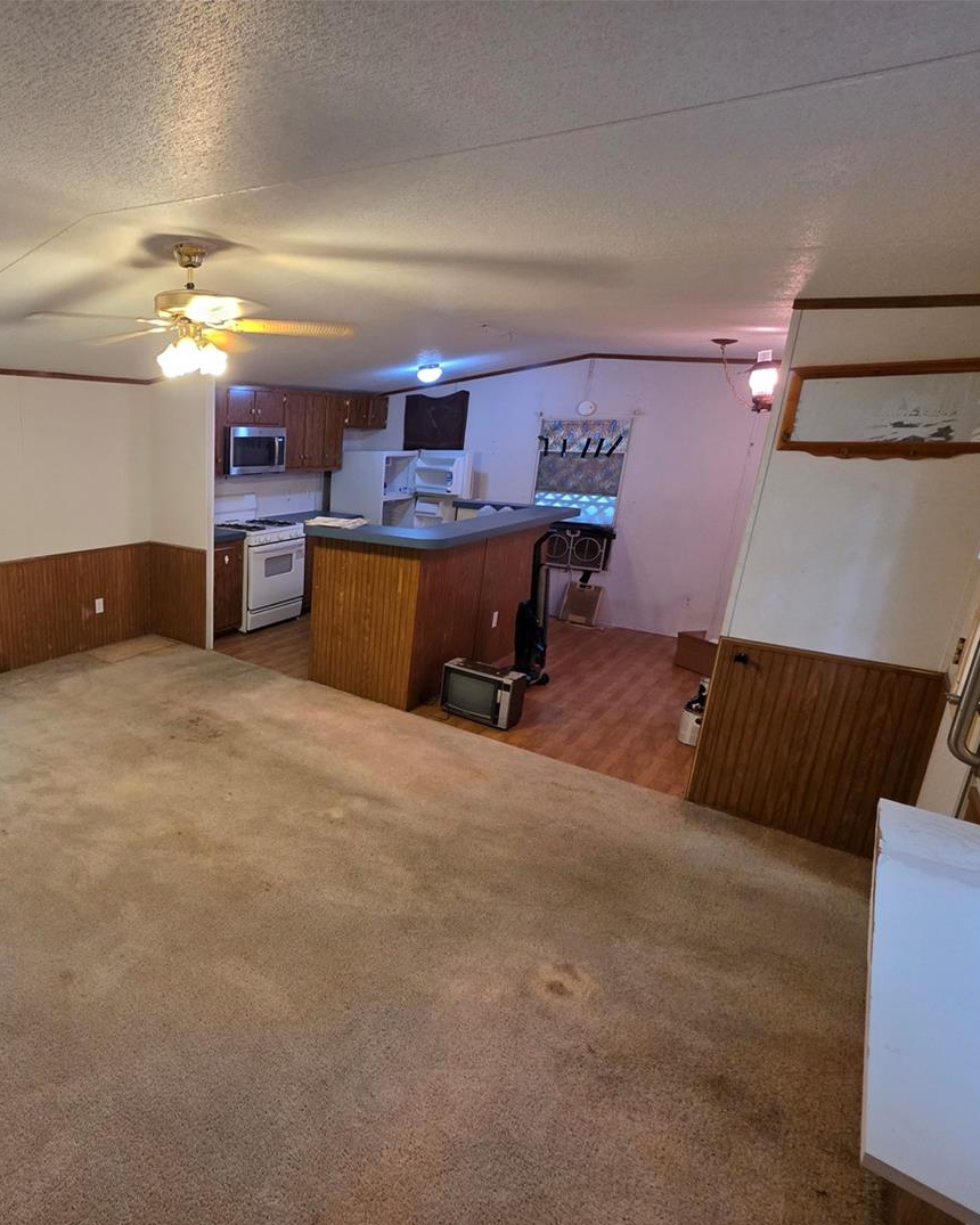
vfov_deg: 89.6
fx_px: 616
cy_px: 614
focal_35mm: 17
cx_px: 198
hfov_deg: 69.6
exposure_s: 1/60
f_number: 1.9
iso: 320
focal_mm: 2.2
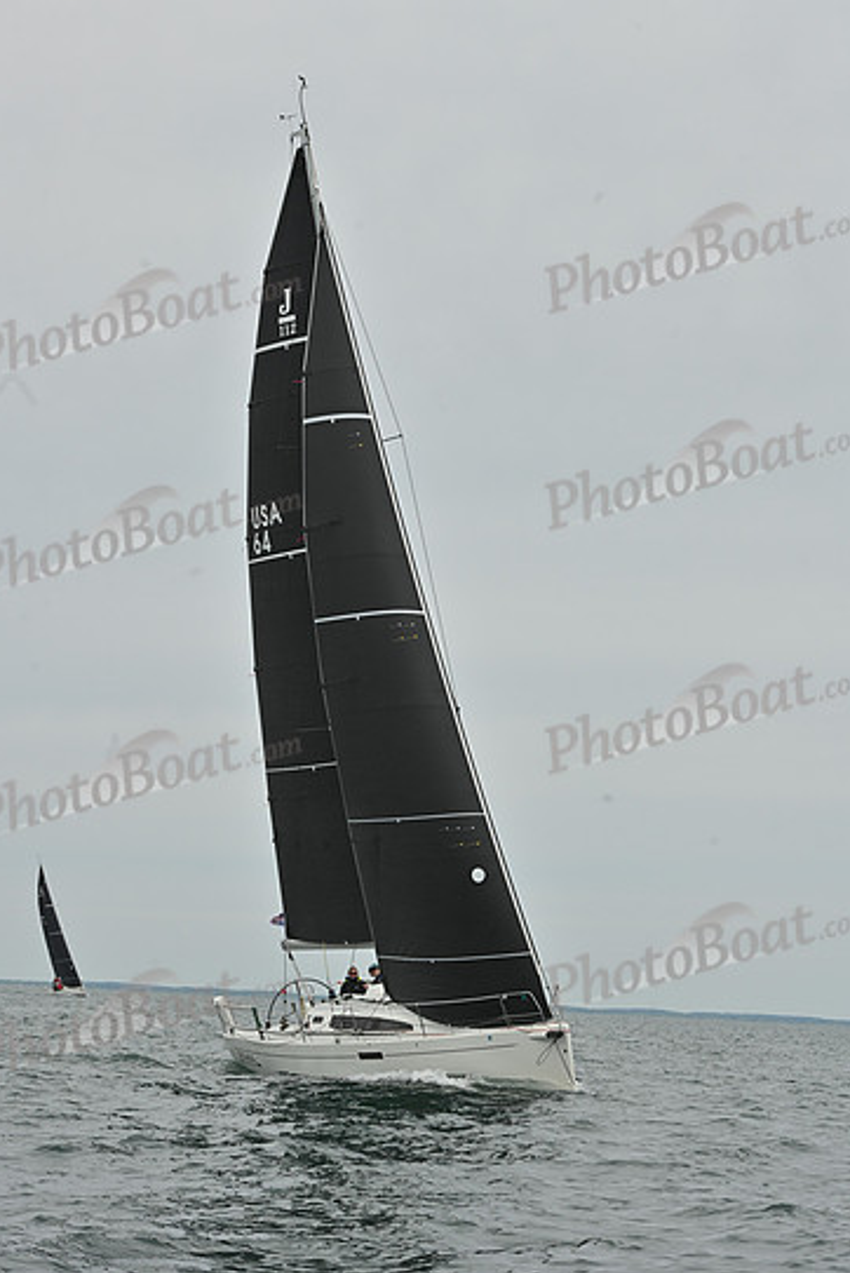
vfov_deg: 19.1
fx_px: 3784
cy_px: 625
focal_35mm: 107
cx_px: 424
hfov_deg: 12.8
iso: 320
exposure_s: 1/1000
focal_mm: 100
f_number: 10
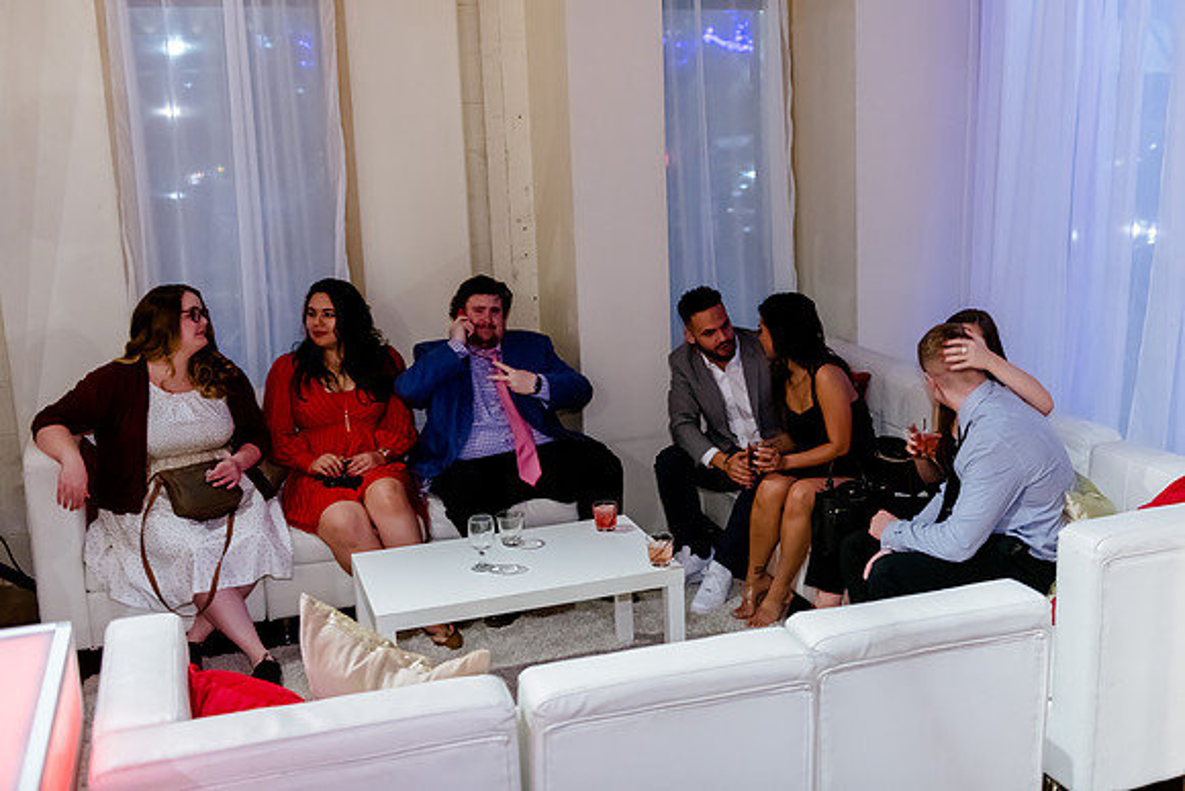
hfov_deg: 50.4
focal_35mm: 38
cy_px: 364
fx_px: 1258
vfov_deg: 34.9
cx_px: 644
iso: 4000
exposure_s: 1/100
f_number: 2.8
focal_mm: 35
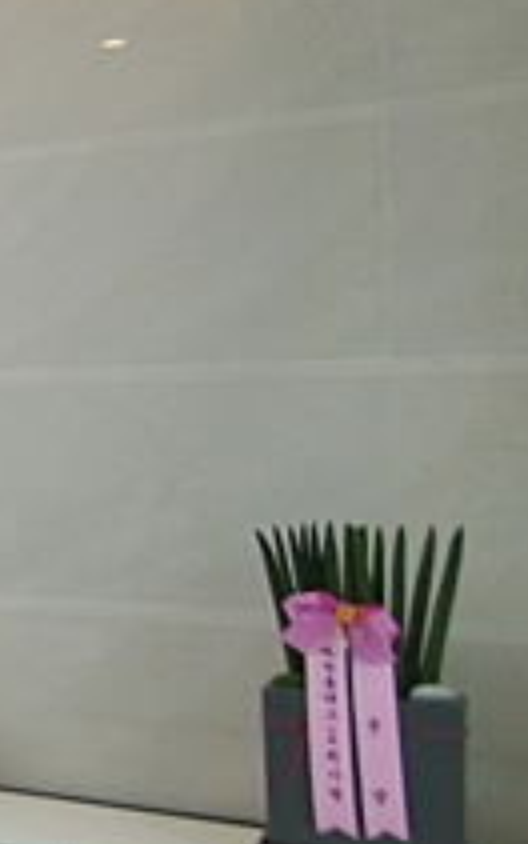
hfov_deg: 13.8
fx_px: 1334
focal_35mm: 58
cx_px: -816
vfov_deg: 35.0
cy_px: 368
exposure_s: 1/320
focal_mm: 10
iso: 800
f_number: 4
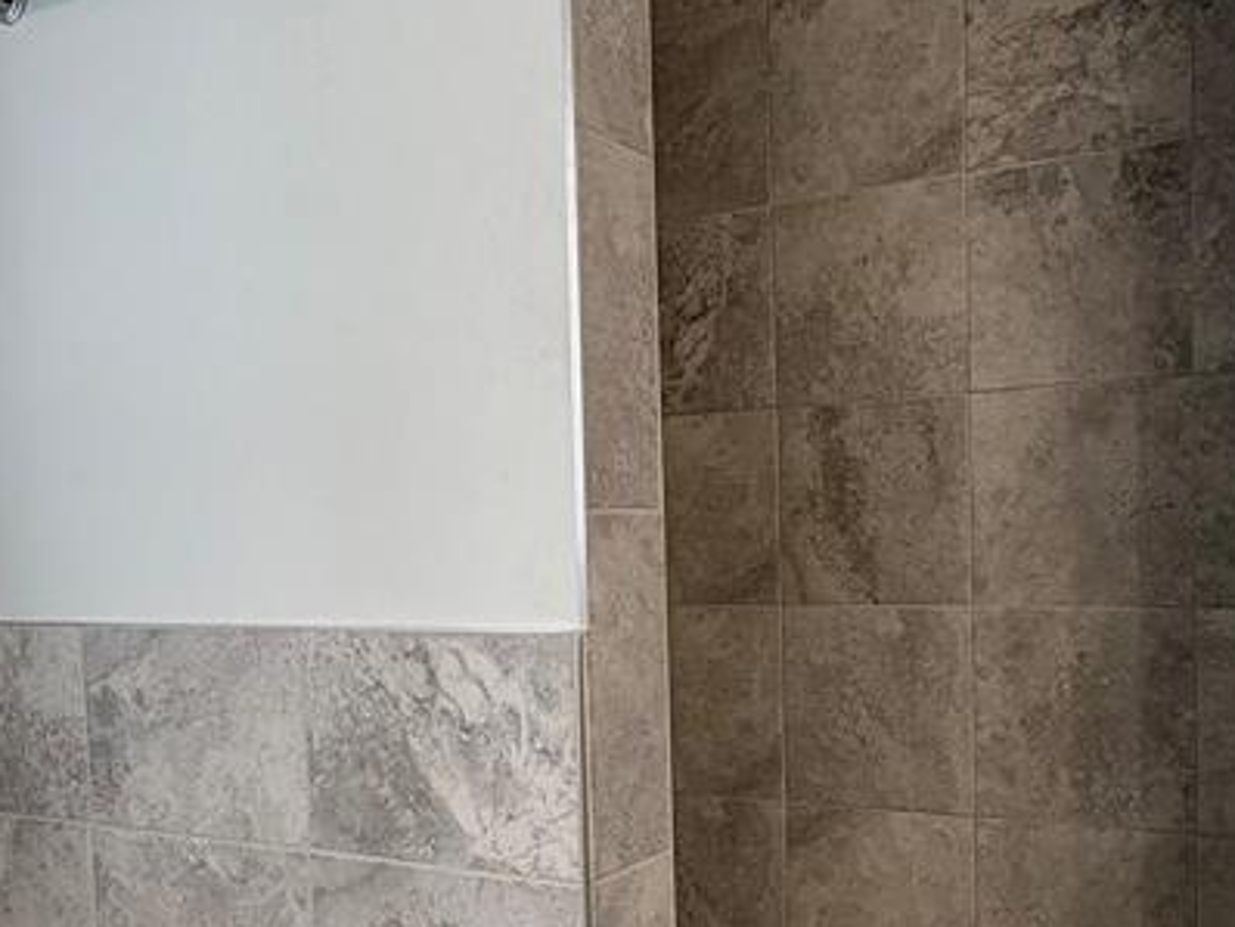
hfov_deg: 51.0
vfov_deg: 39.3
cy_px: 614
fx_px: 1285
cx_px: 732
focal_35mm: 36
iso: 160
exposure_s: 1/60
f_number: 2.2
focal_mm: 2.22
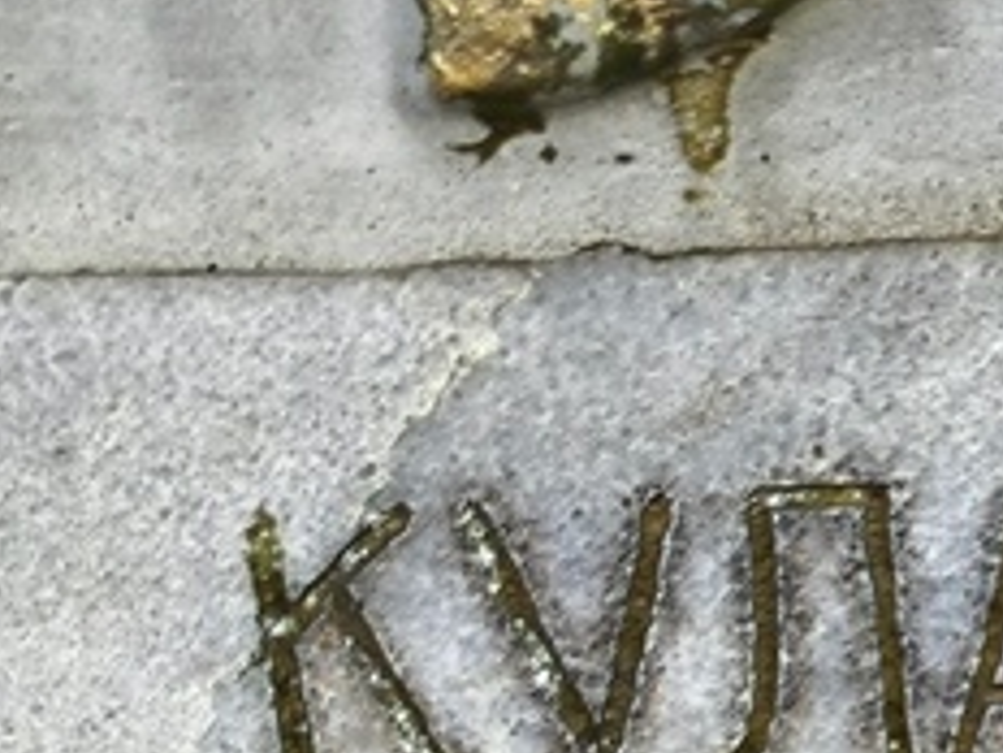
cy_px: 1238
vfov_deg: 8.4
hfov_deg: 11.3
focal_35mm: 172
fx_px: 4984
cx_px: 1226
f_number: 1.7
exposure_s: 1/152
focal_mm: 4.71
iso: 50
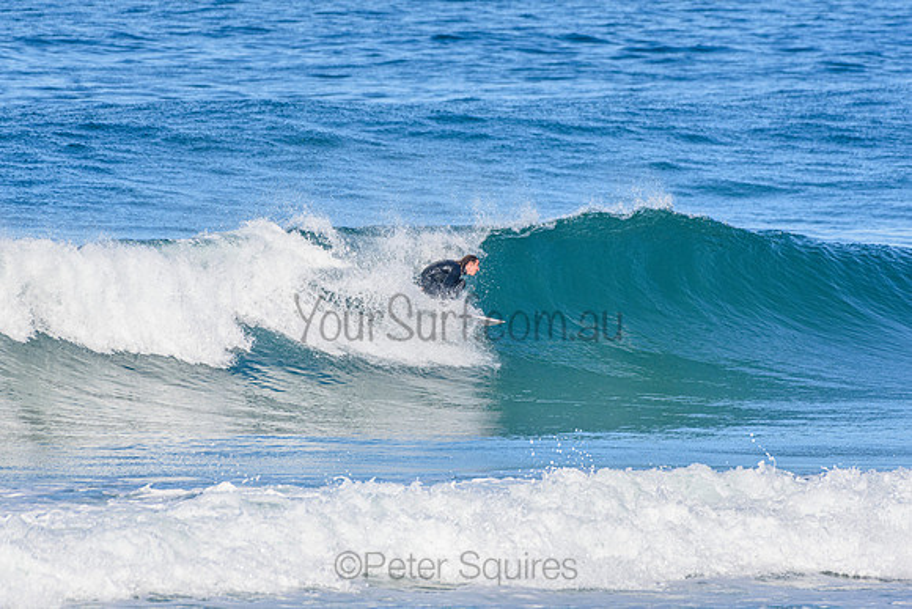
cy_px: 304
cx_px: 456
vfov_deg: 1.8
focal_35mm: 750
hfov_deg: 2.7
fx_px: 19004
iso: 400
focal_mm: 500
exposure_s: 1/2000
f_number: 5.6
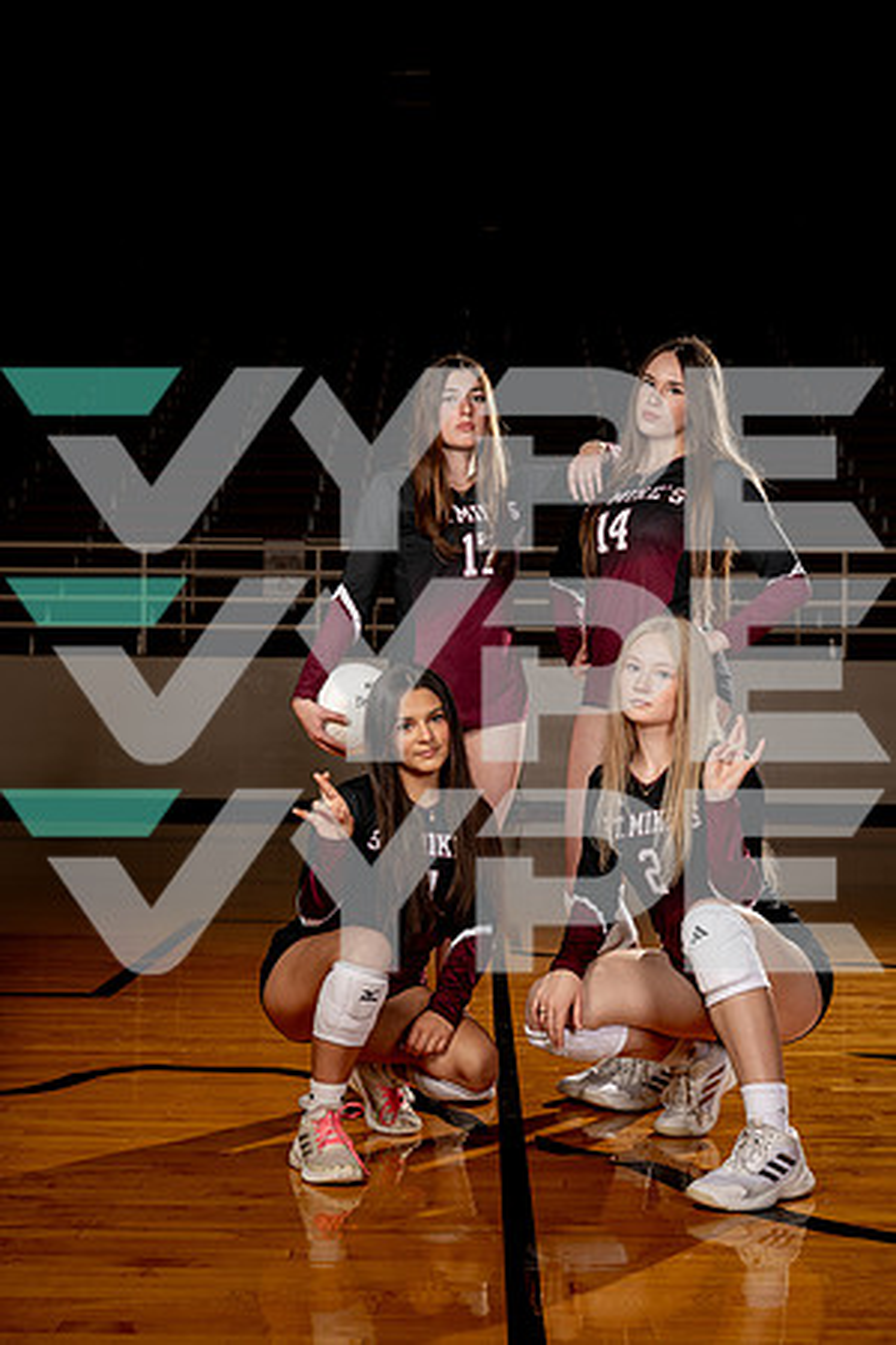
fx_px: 1941
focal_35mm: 52
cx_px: 448
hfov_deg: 26.0
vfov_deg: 38.2
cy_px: 672
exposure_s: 1/250
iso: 100
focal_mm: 52
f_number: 5.6
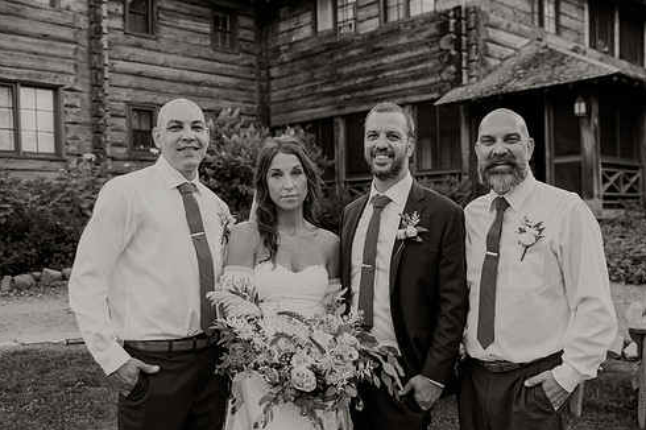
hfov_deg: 49.6
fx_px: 699
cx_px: 342
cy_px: 249
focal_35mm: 39
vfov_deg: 34.1
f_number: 2.8
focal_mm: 31
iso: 250
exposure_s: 1/320
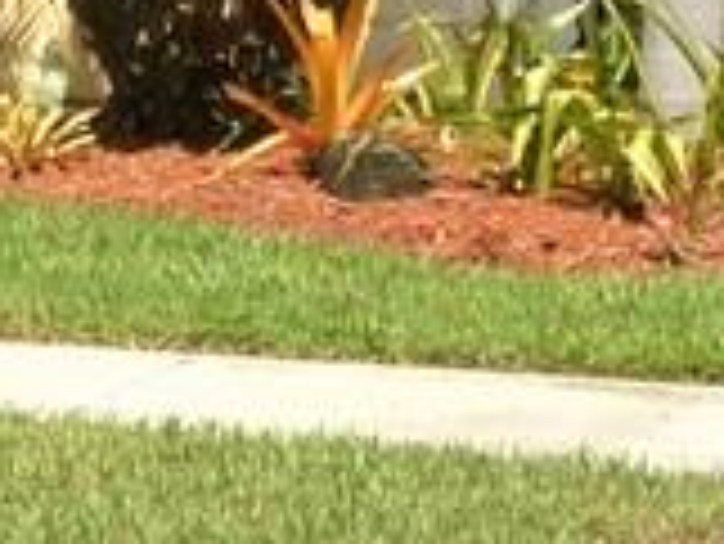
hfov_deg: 10.7
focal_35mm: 184
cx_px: 634
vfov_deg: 7.6
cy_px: -753
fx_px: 3851
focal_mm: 5.2
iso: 100
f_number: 4
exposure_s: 1/640
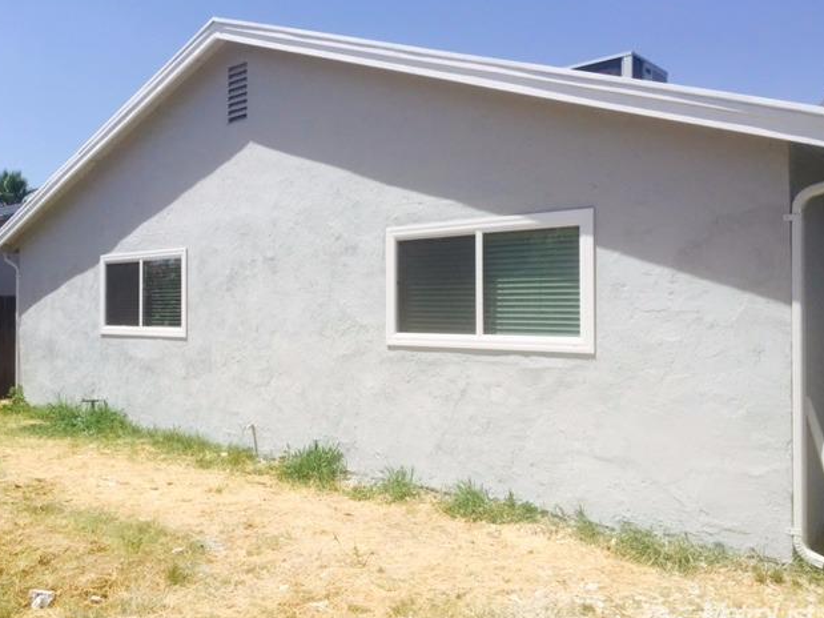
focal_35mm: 30
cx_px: 407
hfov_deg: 60.0
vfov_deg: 46.8
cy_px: 309
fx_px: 714
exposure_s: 1/3049
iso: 32
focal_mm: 4.15
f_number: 2.2
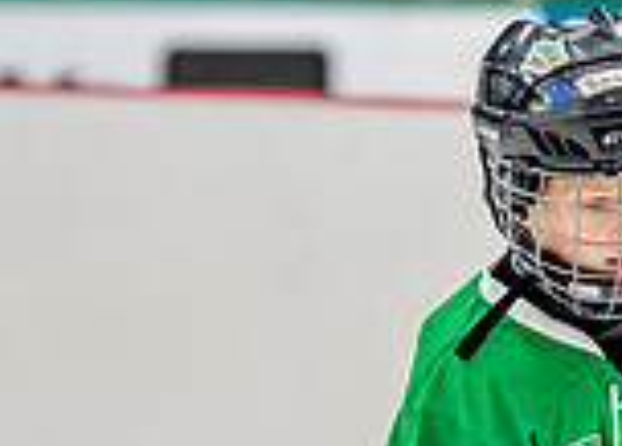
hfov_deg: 3.4
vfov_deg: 2.4
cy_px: 473
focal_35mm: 590
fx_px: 10436
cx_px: 521
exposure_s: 1/1250
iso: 1000
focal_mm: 118
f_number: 2.8
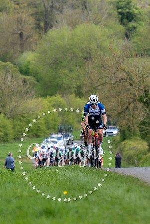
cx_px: 141
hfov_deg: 4.1
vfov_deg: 6.1
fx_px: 2100
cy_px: 66
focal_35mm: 336
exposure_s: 1/1000
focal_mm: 145
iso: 200
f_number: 3.5
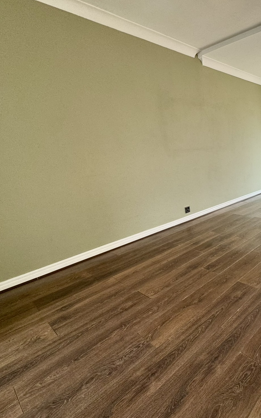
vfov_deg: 85.1
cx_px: 226
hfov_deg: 53.5
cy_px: 211
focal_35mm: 20
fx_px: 228
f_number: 2.2
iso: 100
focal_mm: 2.22
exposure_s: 1/100
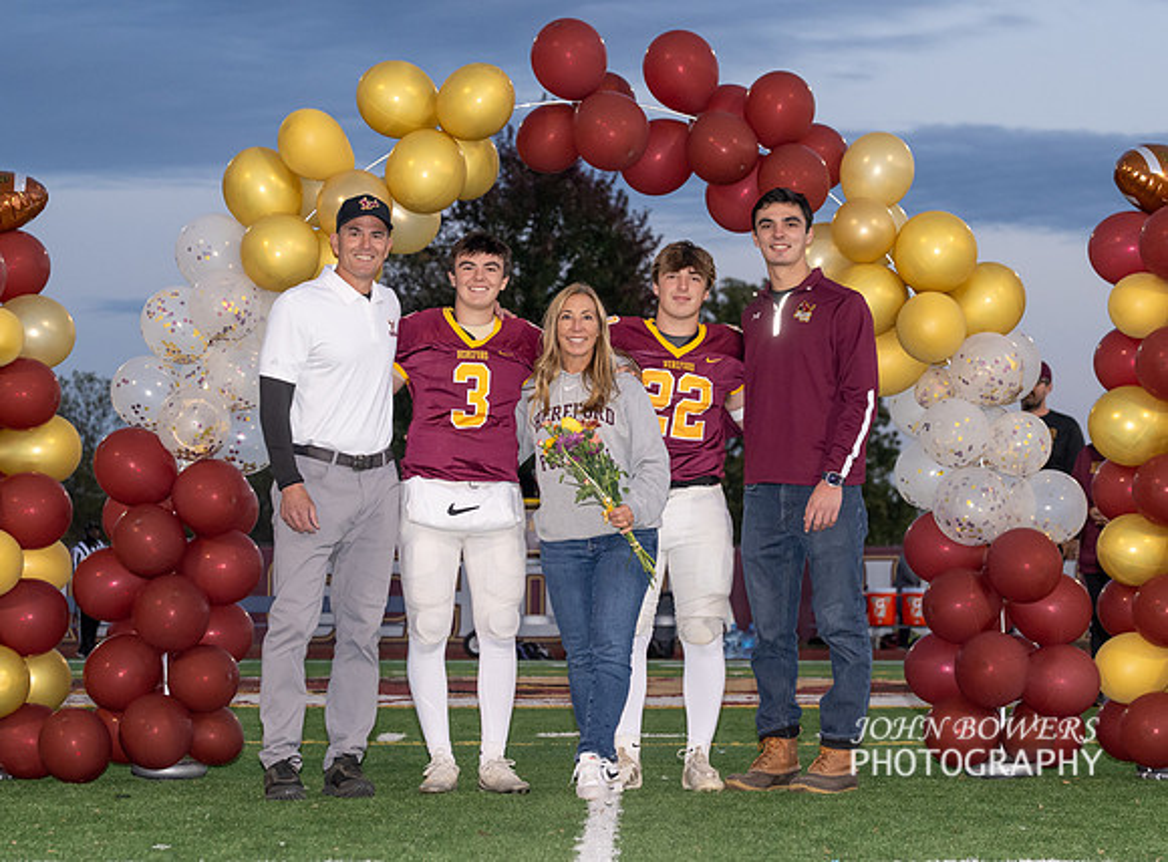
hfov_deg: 16.2
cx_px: 730
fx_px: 4102
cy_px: 412
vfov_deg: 12.0
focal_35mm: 122
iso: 1000
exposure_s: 1/200
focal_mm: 70
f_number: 4.5
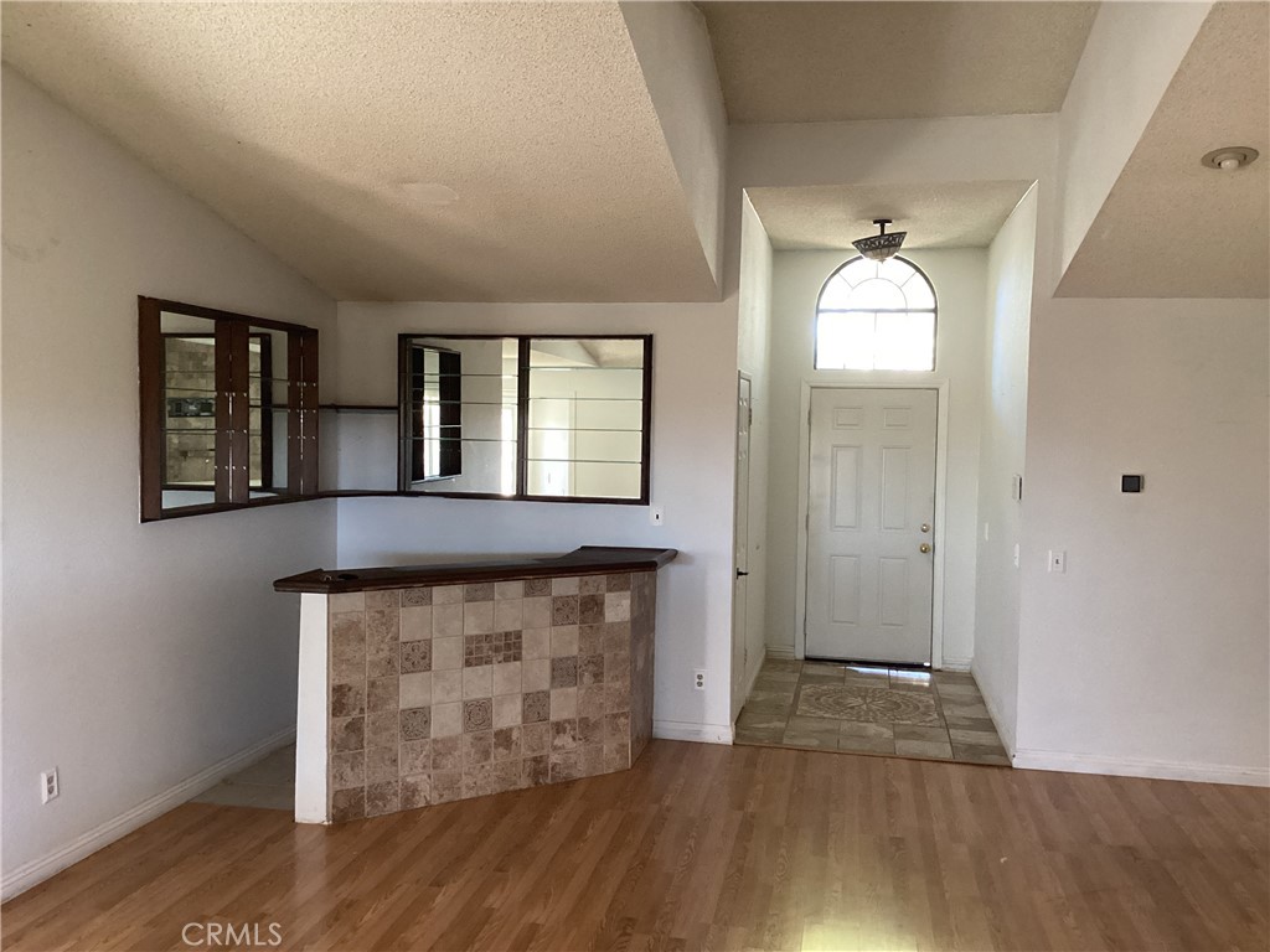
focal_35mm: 31
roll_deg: -1.4
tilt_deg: -3.8
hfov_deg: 58.4
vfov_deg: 45.4
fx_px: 1137
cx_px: 635
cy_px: 476
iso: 320
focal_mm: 3.3
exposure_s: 1/40
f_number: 2.4
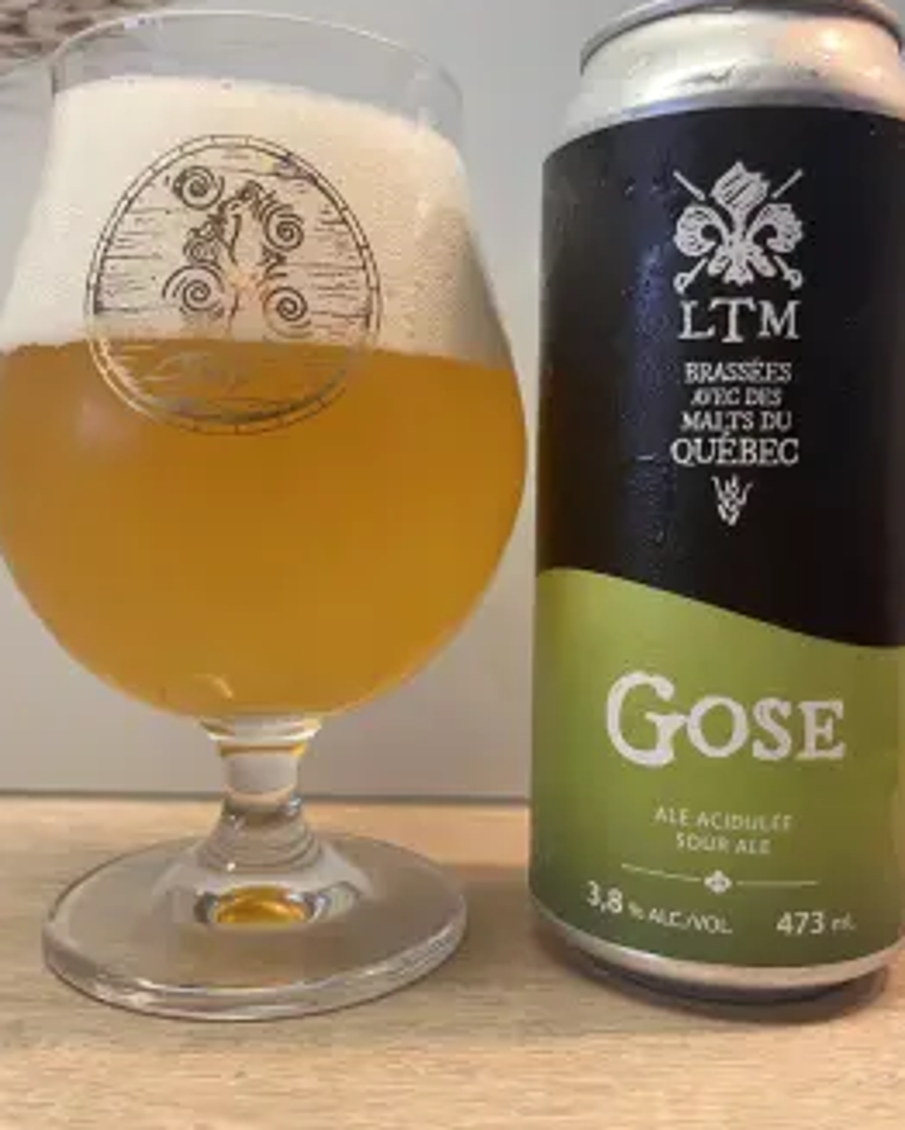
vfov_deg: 57.1
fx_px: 1037
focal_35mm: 31
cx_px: 449
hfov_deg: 47.2
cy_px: 536
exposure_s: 1/50
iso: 64
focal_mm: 5.1
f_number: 1.6
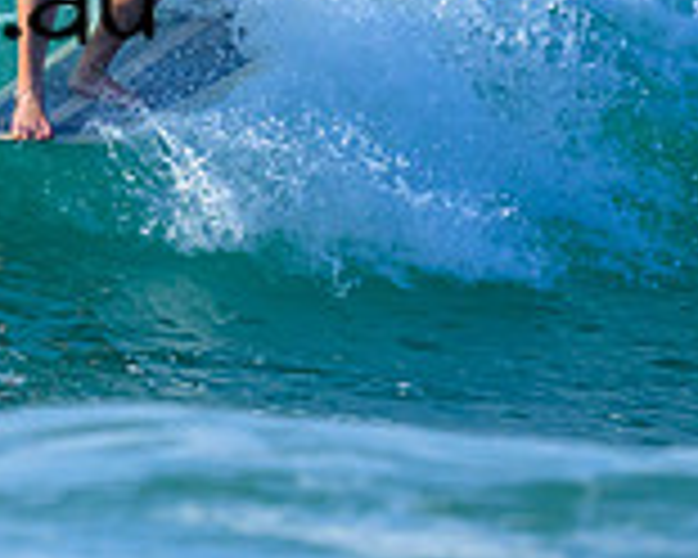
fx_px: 79823
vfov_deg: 0.4
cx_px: -422
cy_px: -149
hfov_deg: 0.5
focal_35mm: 3864
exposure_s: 1/2000
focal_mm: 800
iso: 400
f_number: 6.3
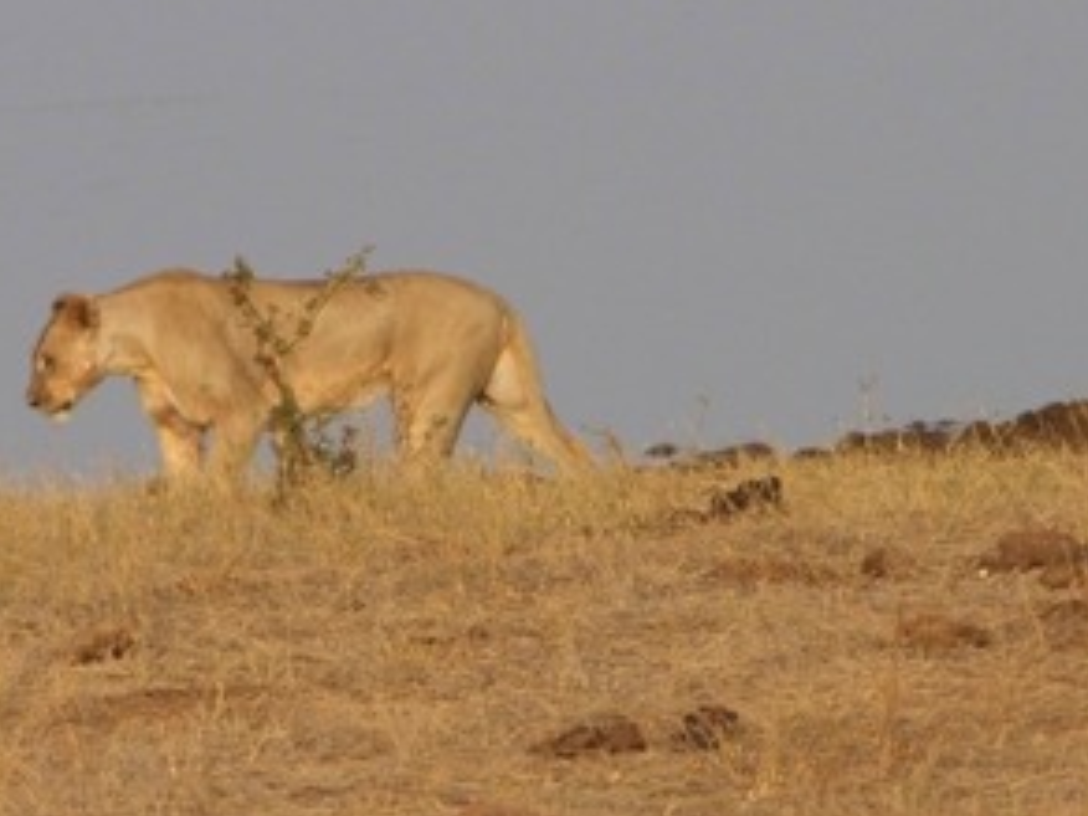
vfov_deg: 1.6
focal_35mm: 922
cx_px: 436
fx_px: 28979
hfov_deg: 2.2
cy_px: 414
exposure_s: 1/320
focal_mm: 104.7
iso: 50
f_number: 4.6
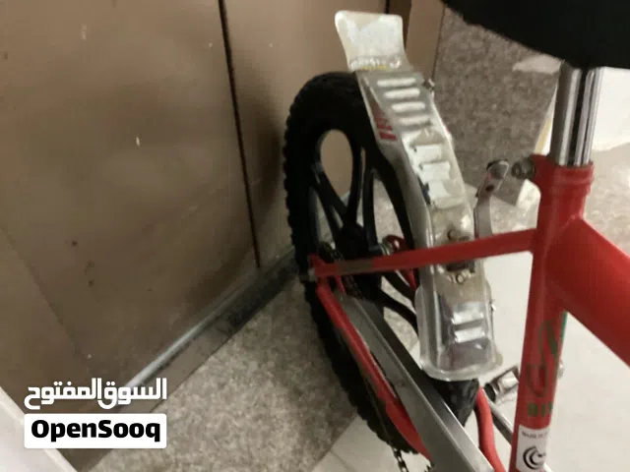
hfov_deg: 58.4
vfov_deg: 45.4
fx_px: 564
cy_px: 236
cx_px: 315
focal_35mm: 31
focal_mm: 3.3
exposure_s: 1/17
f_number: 2.4
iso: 800
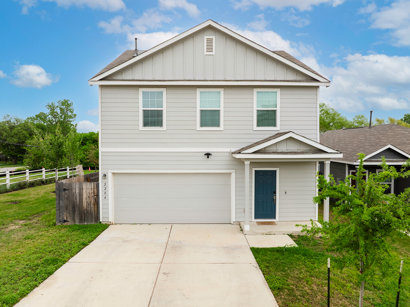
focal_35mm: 24
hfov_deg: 71.6
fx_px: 284
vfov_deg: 56.8
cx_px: 205
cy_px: 154
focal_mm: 12.29
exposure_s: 1/800
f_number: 5.6
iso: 100
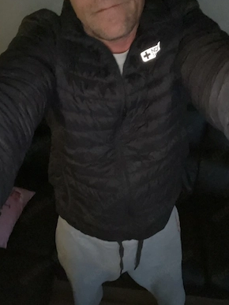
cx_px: 115
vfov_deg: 58.4
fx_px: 274
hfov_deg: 45.4
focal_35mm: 31
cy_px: 149
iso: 1600
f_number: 2.2
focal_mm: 2.71
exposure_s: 1/16
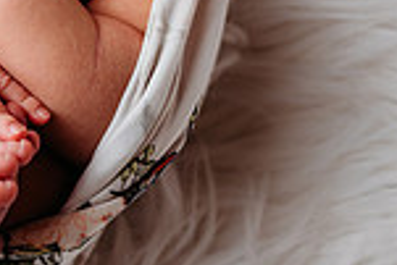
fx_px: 1016
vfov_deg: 13.9
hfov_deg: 19.9
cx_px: -152
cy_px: -140
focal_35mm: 92
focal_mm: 24
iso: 80
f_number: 2.8
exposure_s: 1/200
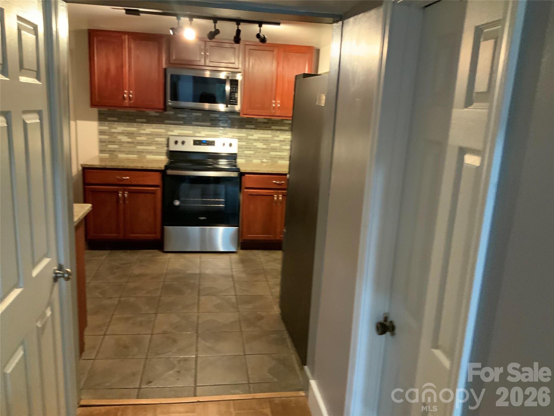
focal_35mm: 29
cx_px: 277
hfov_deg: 61.7
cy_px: 208
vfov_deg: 48.2
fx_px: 464
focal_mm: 3
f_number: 1.8
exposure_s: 1/30
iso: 320
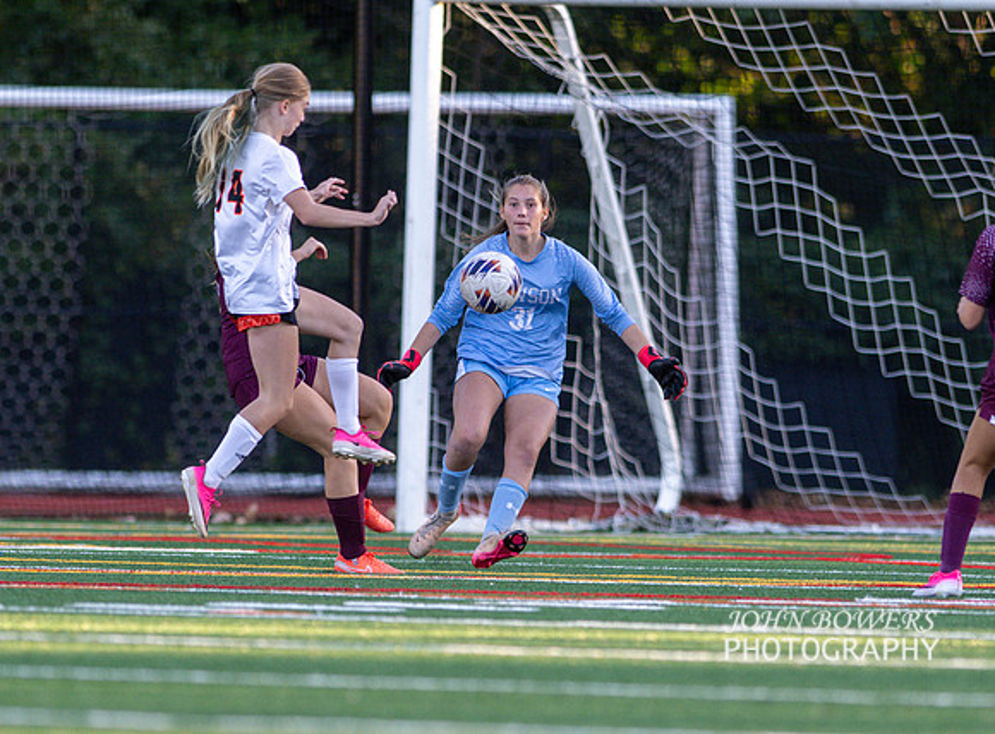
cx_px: 475
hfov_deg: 3.2
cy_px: 320
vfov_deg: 2.4
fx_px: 17629
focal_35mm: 617
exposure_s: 1/1600
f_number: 2.8
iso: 1100
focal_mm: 300
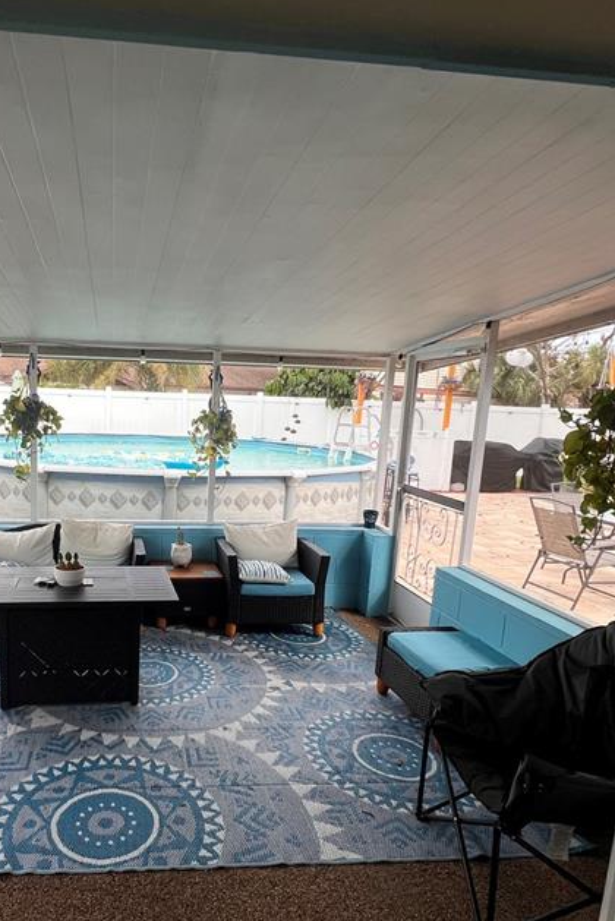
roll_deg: -1.9
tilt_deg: -9.7
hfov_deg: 55.2
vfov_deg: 78.4
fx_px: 563
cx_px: 171
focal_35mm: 22
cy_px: 501
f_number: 1.8
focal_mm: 1.57
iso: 32
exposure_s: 1/317
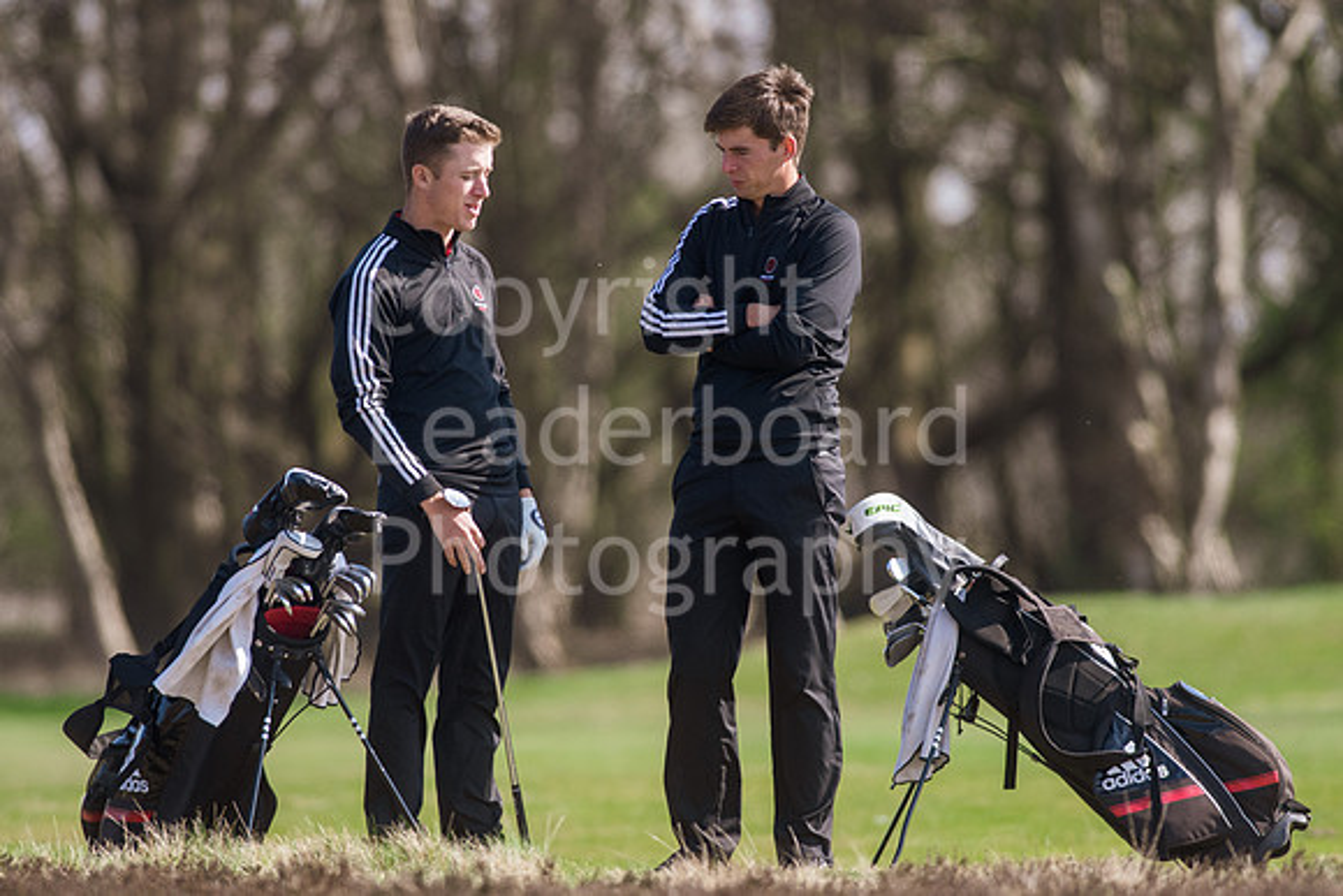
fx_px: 16791
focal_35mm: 450
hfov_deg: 4.6
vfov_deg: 3.1
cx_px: 672
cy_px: 448
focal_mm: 300
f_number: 4
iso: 400
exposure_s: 1/3200
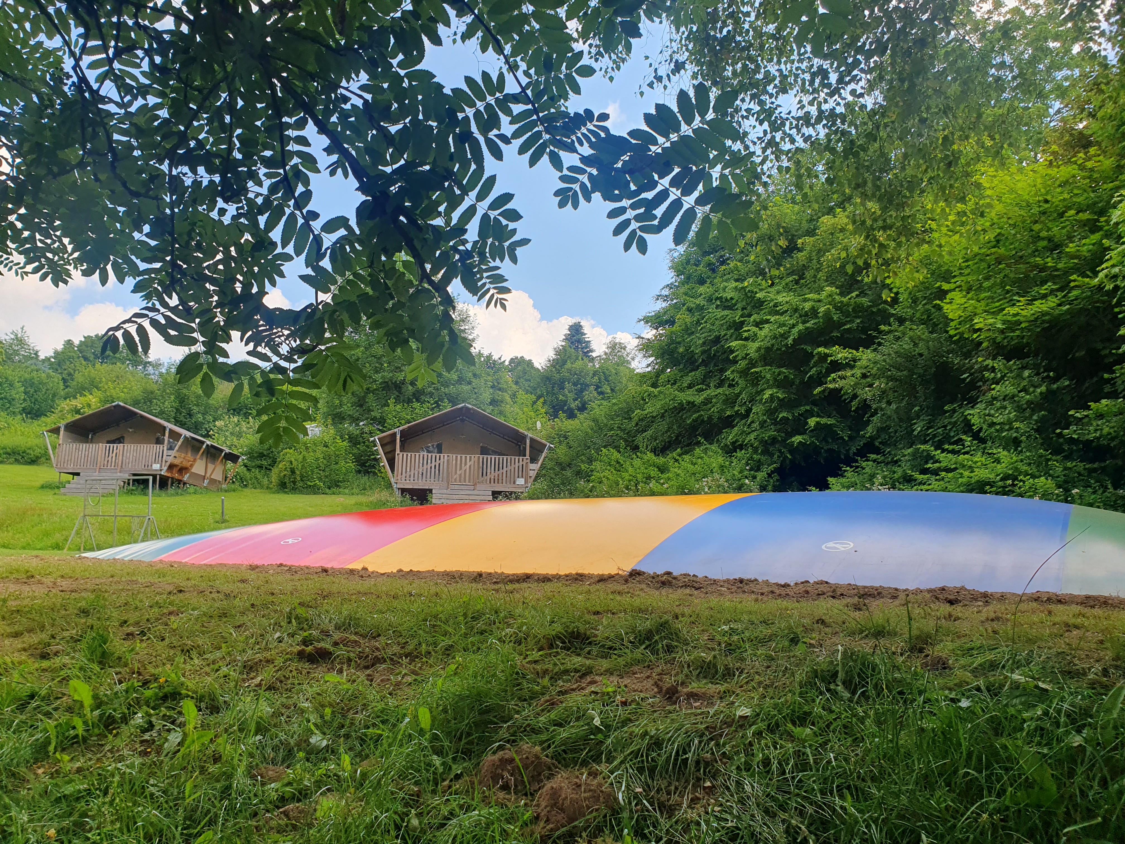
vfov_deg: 53.1
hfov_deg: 67.3
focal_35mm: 26
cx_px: 562
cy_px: 422
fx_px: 845
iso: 50
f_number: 2.4
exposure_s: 1/704
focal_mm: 4.32
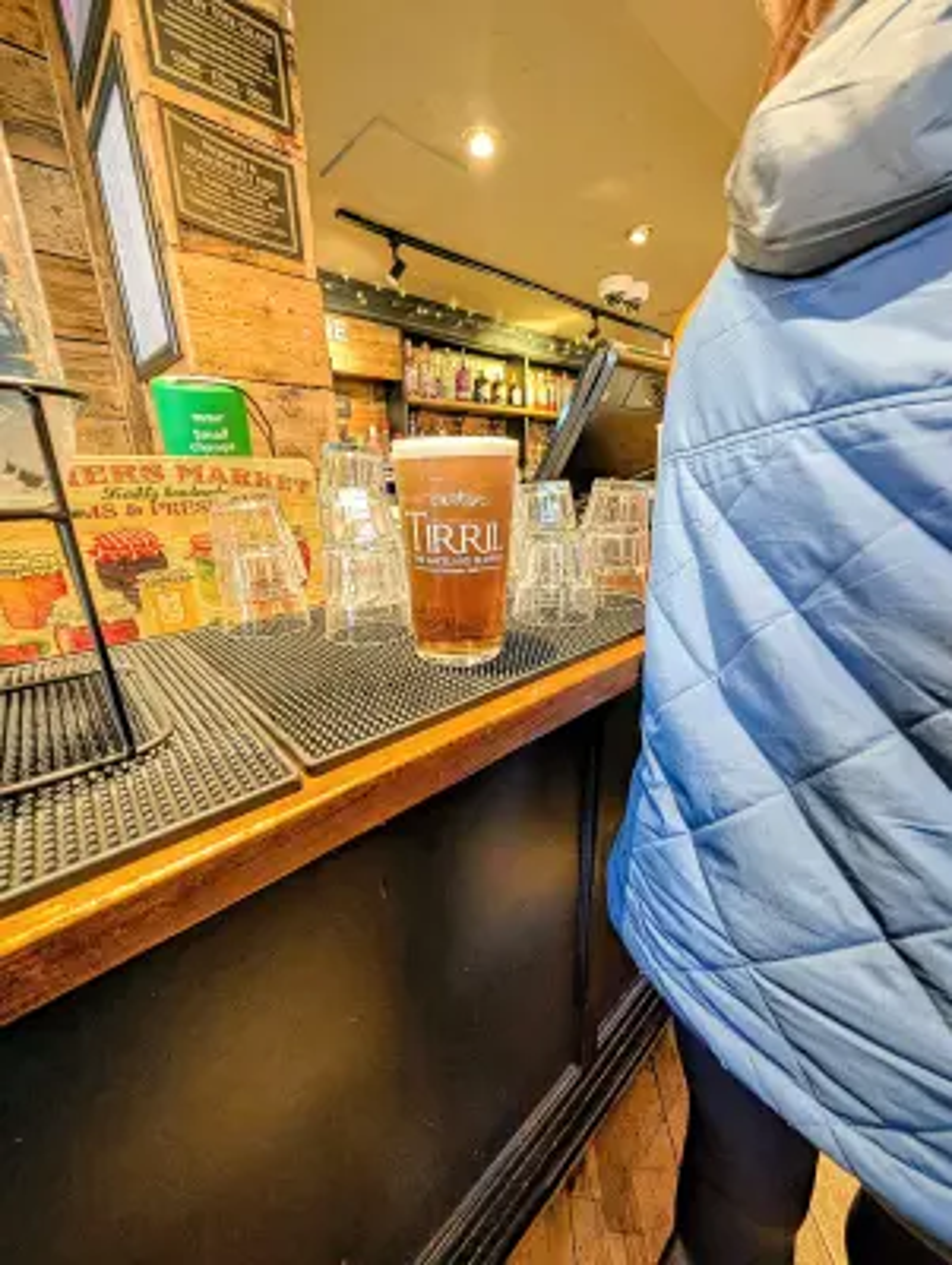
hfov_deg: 94.6
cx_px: 476
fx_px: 439
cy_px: 632
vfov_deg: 110.5
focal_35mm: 12
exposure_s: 1/33.3
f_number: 1.7
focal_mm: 2.02
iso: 138
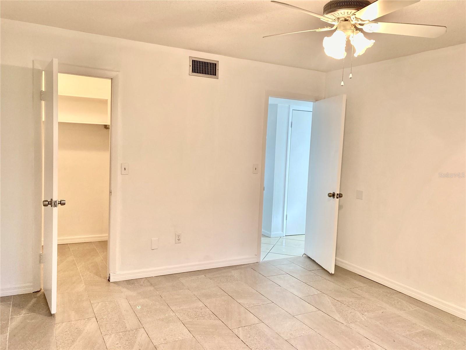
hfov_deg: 63.4
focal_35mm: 28
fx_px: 377
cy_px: 175
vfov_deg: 49.7
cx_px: 233
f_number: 1.8
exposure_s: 1/60
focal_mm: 3.99
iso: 200
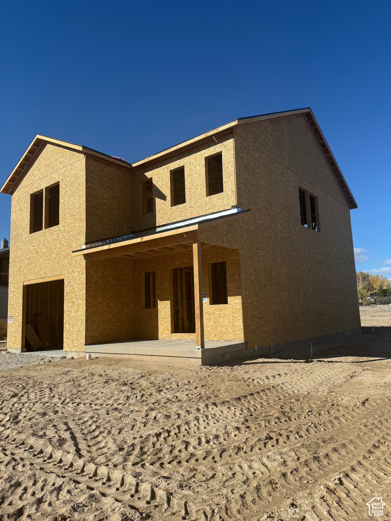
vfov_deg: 71.6
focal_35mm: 24
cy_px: 260
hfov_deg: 56.8
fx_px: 361
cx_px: 196
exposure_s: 1/5319
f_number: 1.78
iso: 80
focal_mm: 6.76
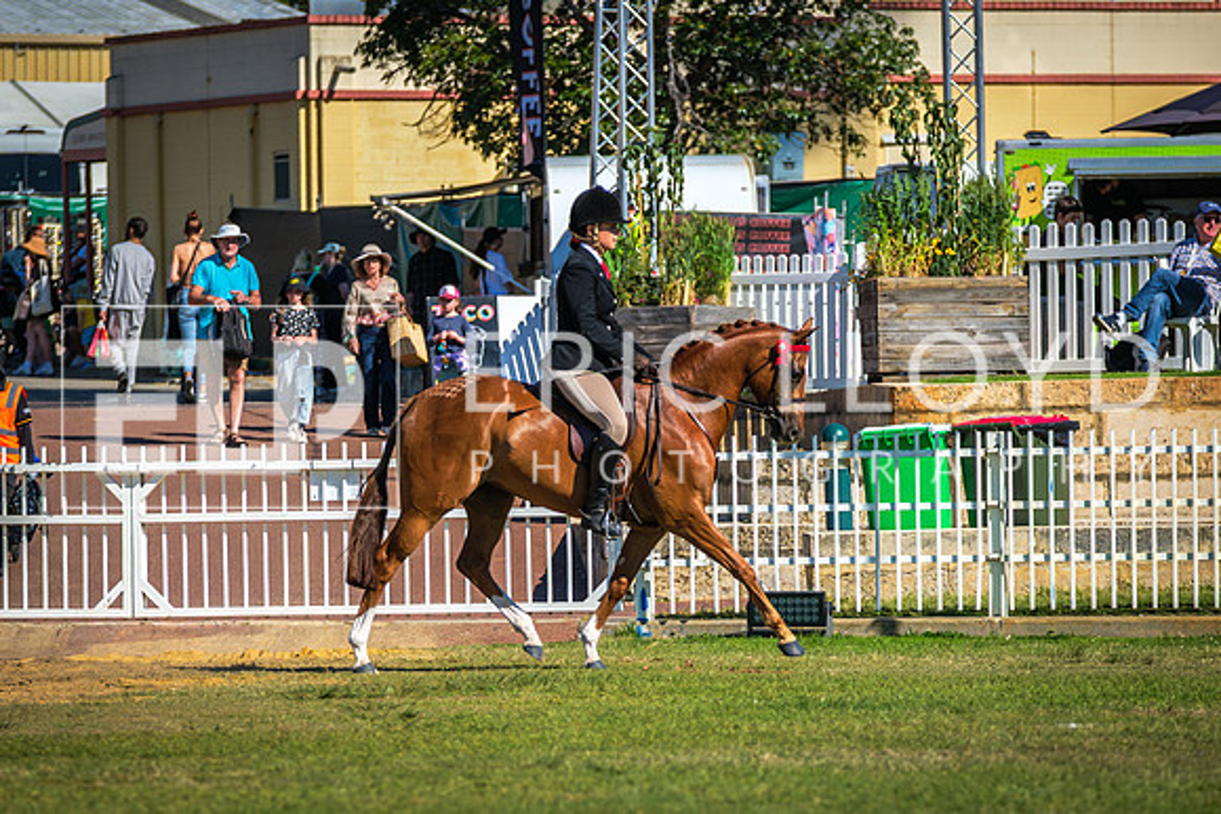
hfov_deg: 6.0
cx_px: 553
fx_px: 11737
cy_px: 574
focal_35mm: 346
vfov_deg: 4.0
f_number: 3.6
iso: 320
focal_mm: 140
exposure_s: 1/3200
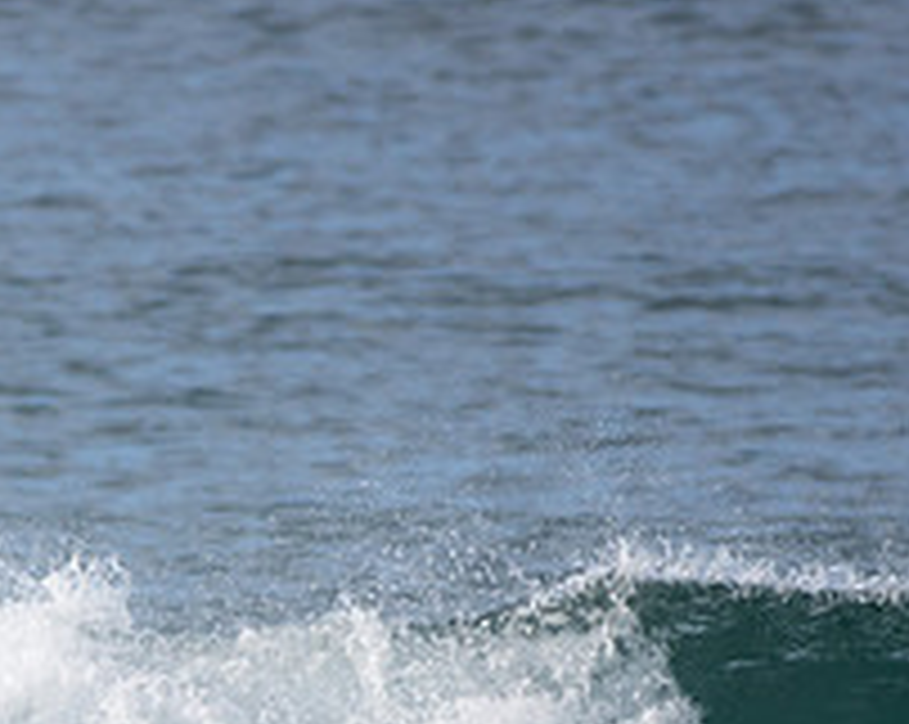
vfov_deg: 0.8
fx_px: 54400
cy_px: 848
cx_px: -328
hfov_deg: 1.0
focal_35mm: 2025
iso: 360
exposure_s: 1/1250
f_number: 5.6
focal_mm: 500
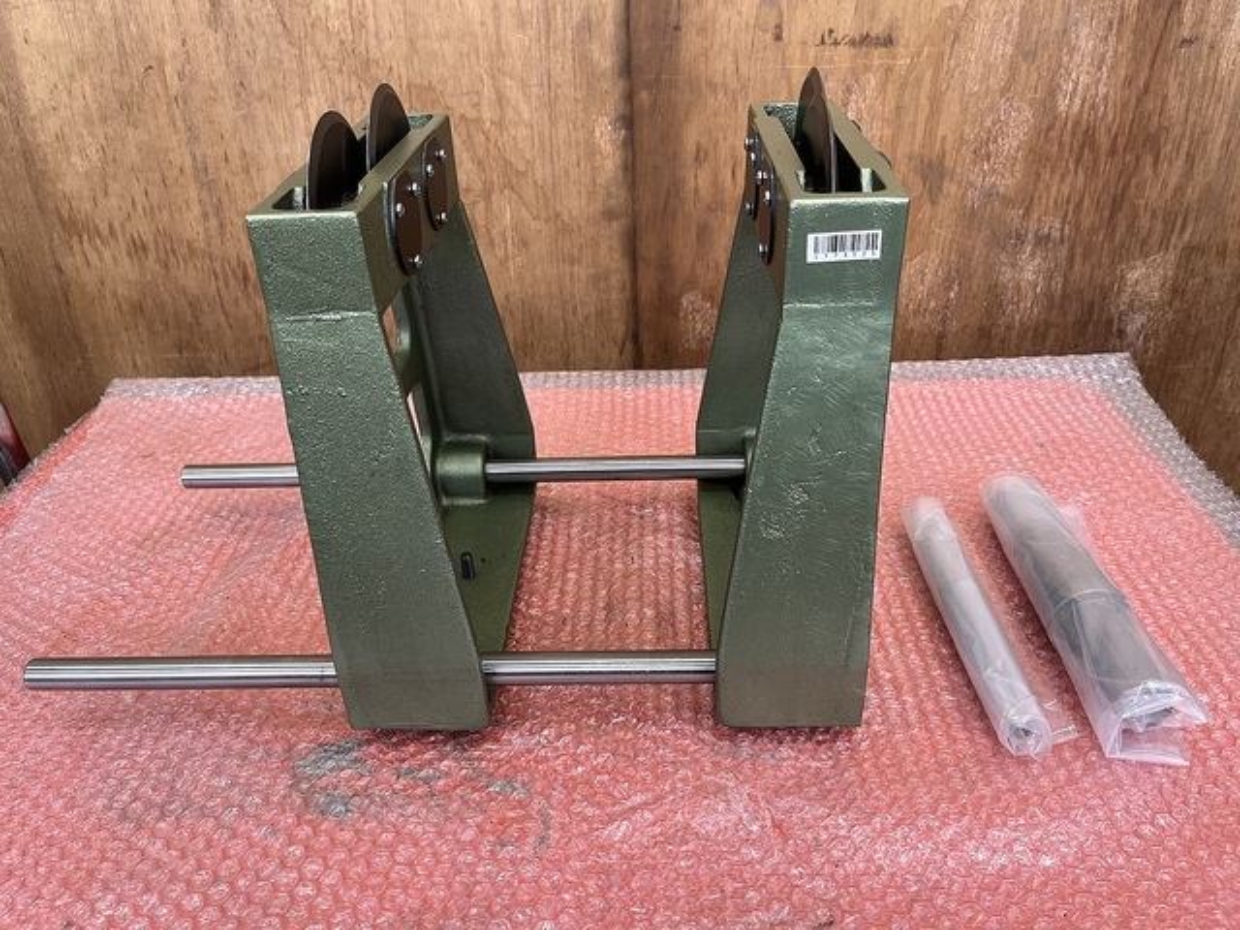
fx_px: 931
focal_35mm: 26
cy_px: 465
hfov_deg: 67.3
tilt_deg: -32.0
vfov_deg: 53.1
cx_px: 620
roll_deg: +3.3
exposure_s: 1/109
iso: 125
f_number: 1.6
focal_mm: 5.1
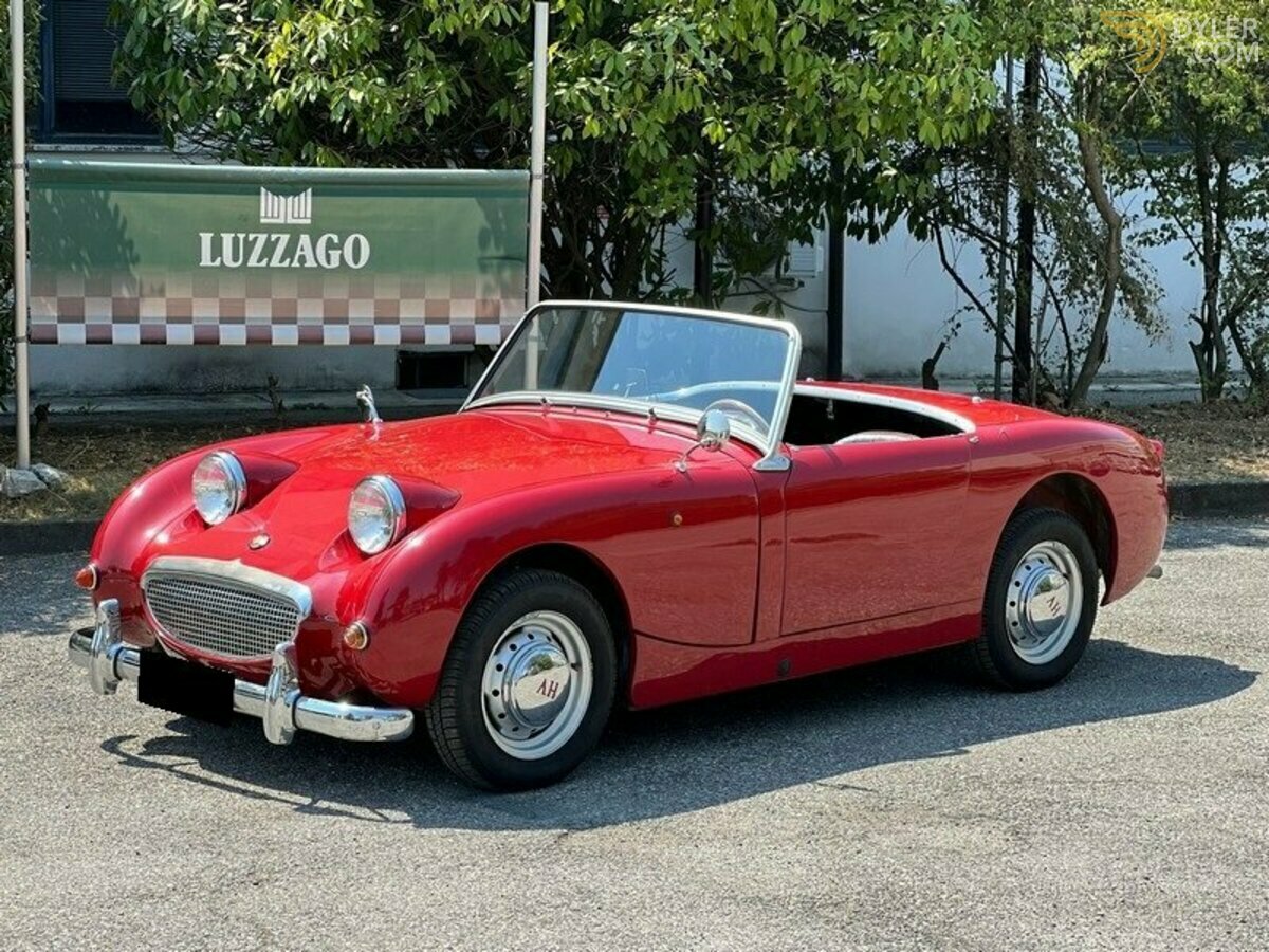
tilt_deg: -6.2
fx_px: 2823
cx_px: 634
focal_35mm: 77
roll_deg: -0.7
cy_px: 476
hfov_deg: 25.3
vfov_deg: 19.1
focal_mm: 9
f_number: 2.8
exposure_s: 1/185
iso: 25
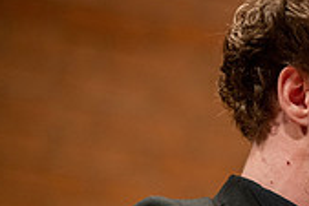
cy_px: 300
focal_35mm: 464
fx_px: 3986
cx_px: 490
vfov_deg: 3.0
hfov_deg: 4.4
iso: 1250
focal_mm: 135
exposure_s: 1/200
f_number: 2.8
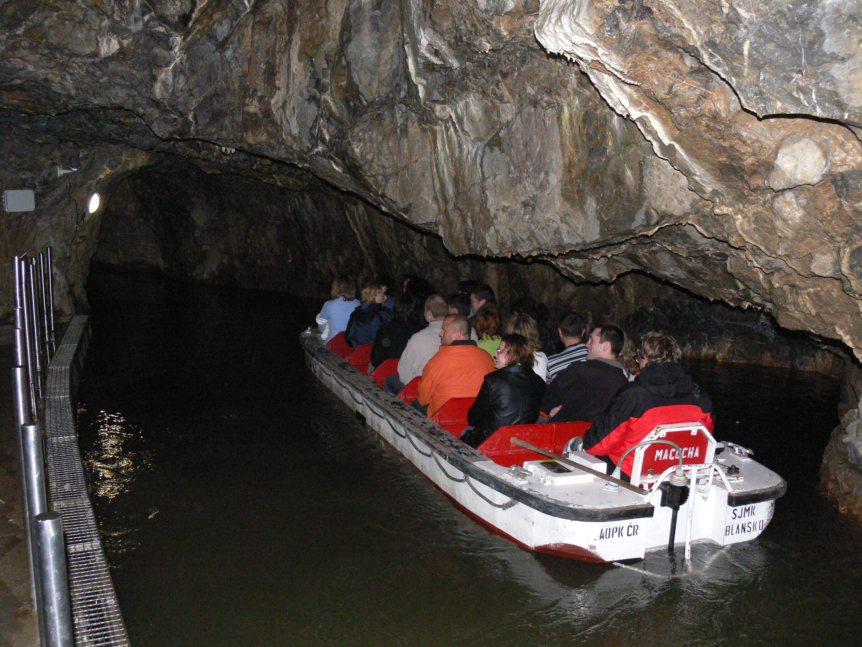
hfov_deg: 52.6
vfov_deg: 40.7
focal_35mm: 35
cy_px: 324
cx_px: 431
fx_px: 872
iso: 320
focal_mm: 7.4
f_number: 2.8
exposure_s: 1/30
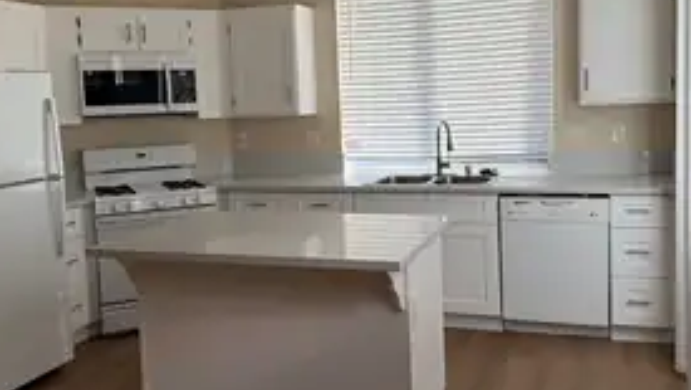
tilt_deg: -5.1
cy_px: 156
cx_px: 357
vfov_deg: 31.2
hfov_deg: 52.8
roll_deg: +1.7
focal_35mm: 38
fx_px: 697
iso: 80
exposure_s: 1/671
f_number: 1.78
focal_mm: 6.76
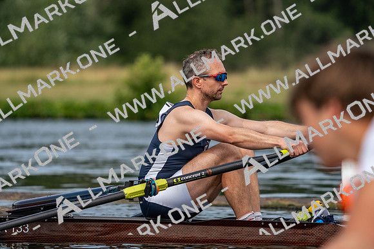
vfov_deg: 3.8
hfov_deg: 5.7
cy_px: 124
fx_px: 3761
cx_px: 187
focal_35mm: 362
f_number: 6.3
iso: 400
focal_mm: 362
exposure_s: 1/1600
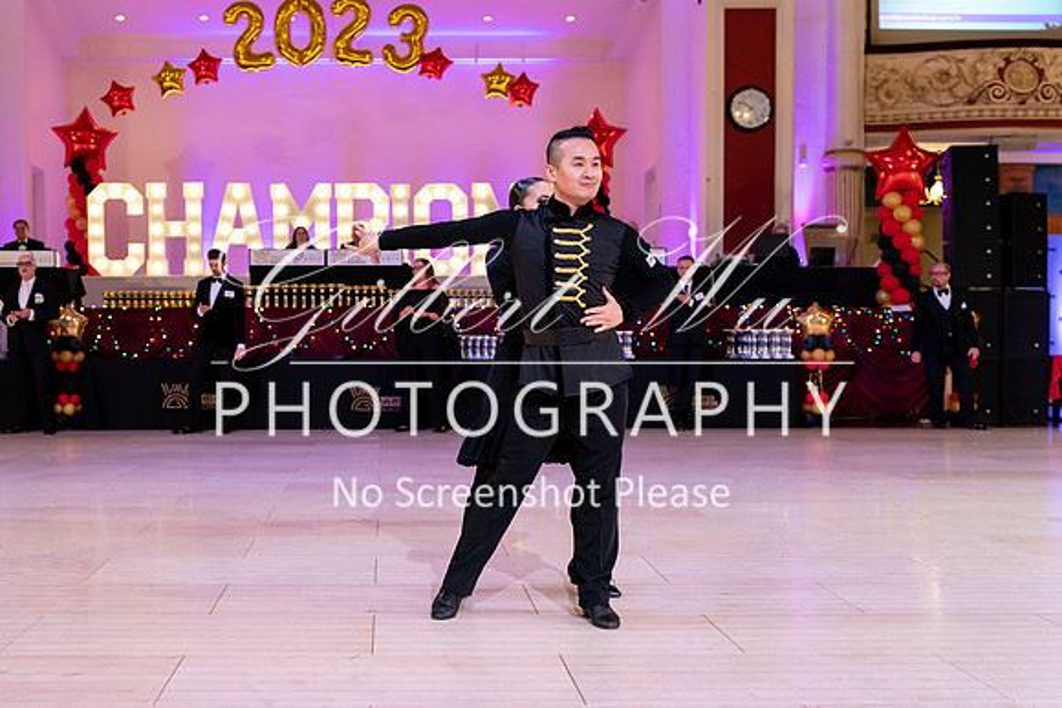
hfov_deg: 44.4
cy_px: 361
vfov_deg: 30.7
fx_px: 1289
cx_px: 399
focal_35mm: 44
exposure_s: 1/500
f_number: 2.8
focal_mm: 35
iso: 3200
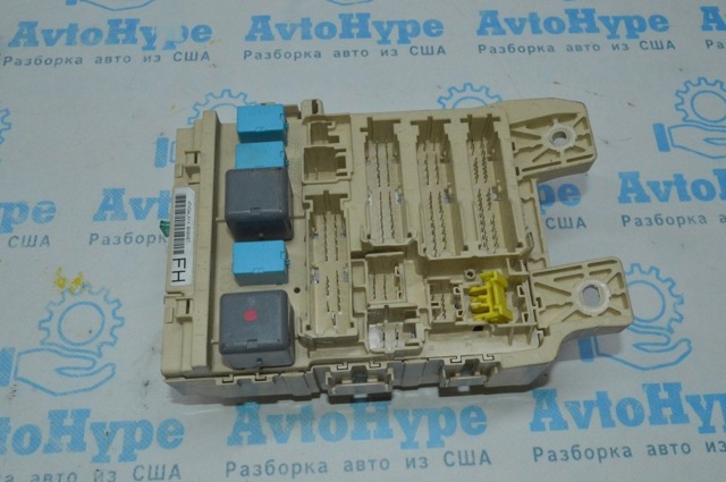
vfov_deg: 39.9
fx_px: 665
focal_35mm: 33
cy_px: 241
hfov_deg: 57.3
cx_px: 363
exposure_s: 1/200
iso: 4000
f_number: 16
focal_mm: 22
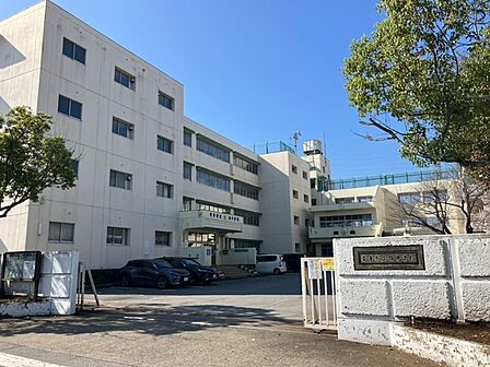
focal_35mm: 28
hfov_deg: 63.4
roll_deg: +0.4
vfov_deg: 49.7
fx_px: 396
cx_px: 245
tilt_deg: +12.5
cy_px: 184
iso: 32
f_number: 1.8
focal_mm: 3.99
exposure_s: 1/1869
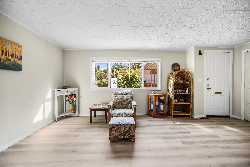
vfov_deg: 83.2
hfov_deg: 106.3
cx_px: 125
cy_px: 84
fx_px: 94
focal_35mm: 14
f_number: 10
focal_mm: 9
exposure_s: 1.6
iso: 250
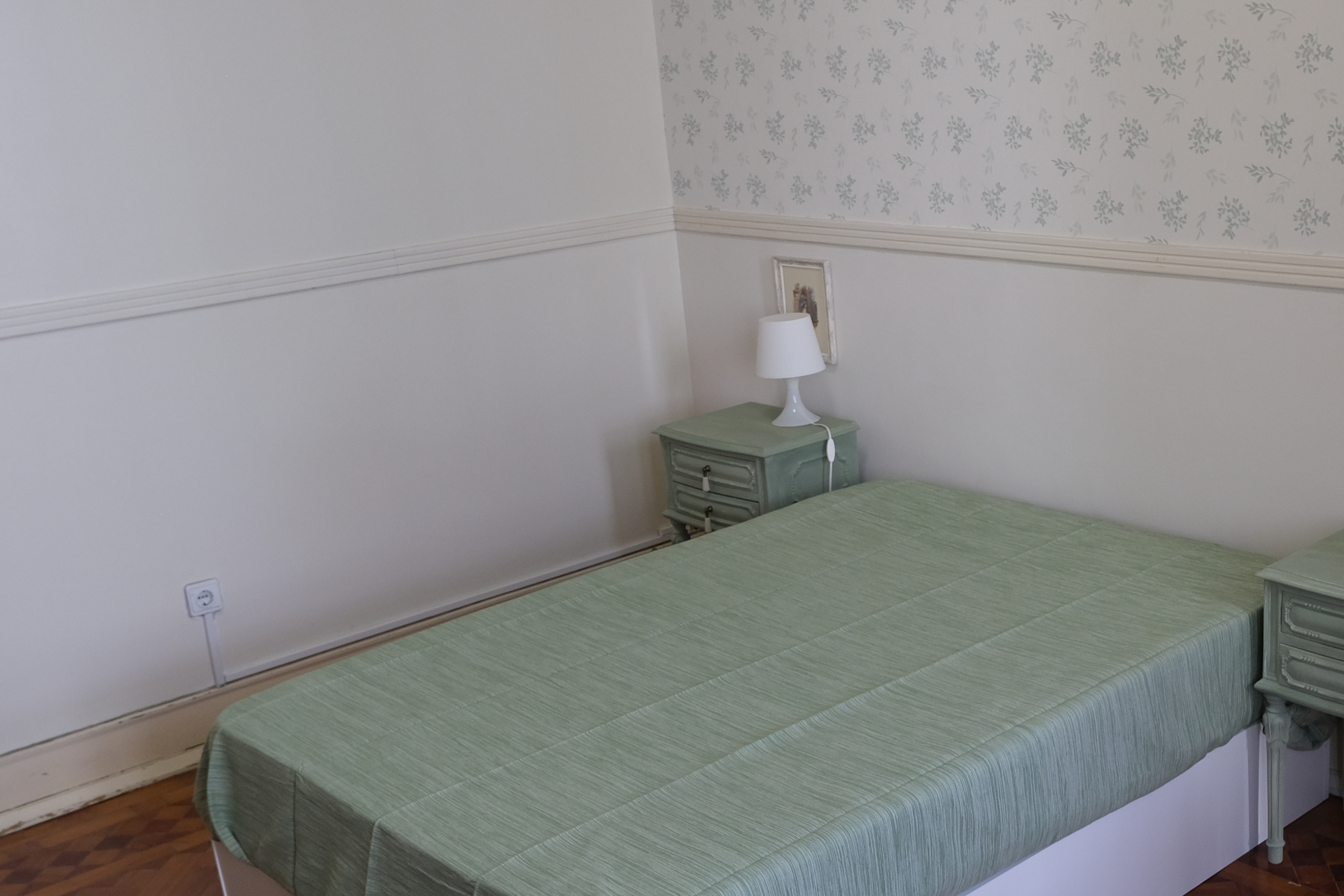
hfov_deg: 42.7
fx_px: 1680
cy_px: 578
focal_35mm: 45
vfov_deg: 29.7
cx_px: 949
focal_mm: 15
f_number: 3.5
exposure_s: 1/100
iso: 500
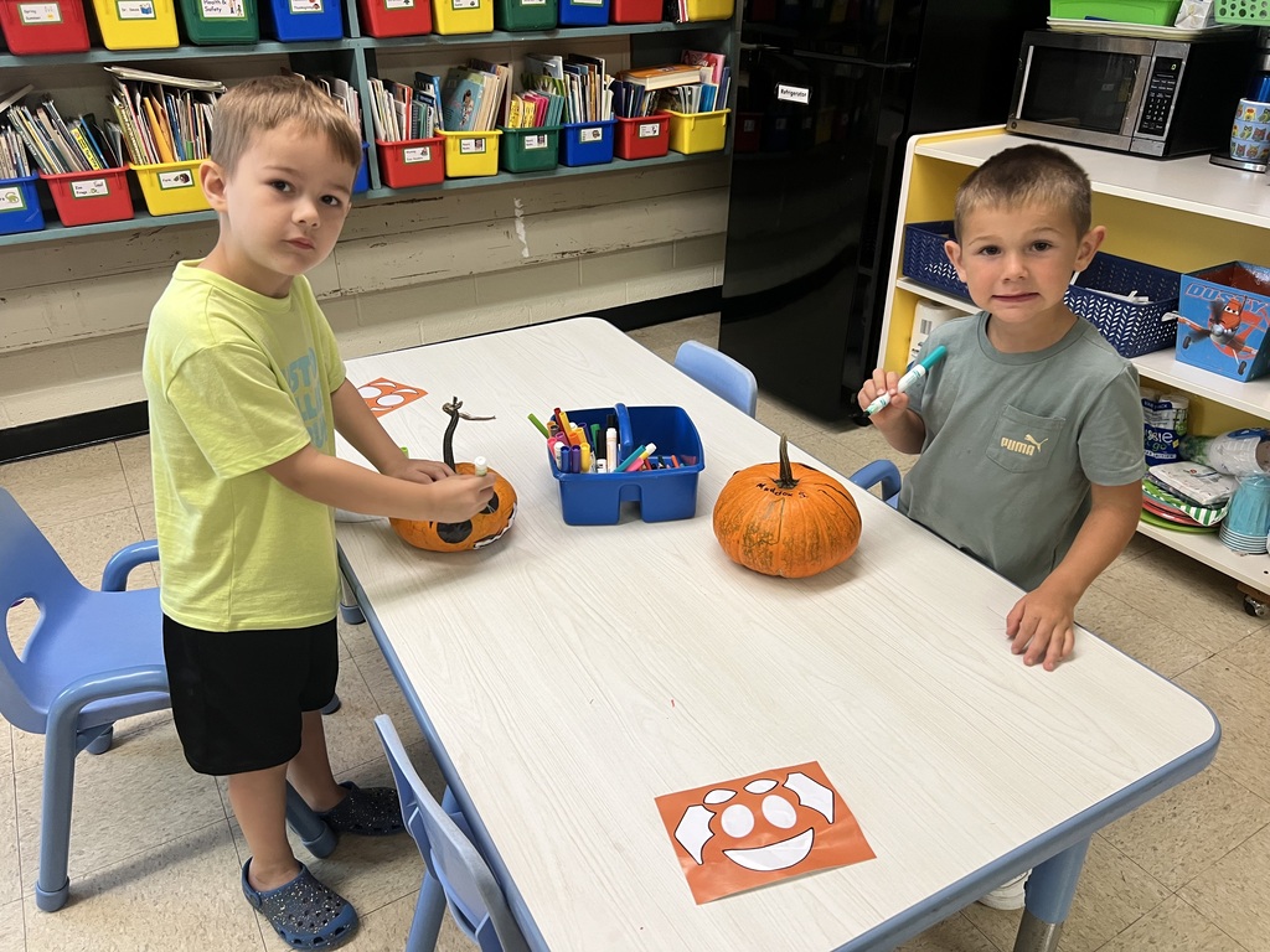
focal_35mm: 26
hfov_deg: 67.3
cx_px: 635
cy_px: 476
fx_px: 954
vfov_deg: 53.1
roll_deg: +1.1
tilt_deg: -29.5
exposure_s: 1/60
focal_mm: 5.7
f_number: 1.5
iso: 125
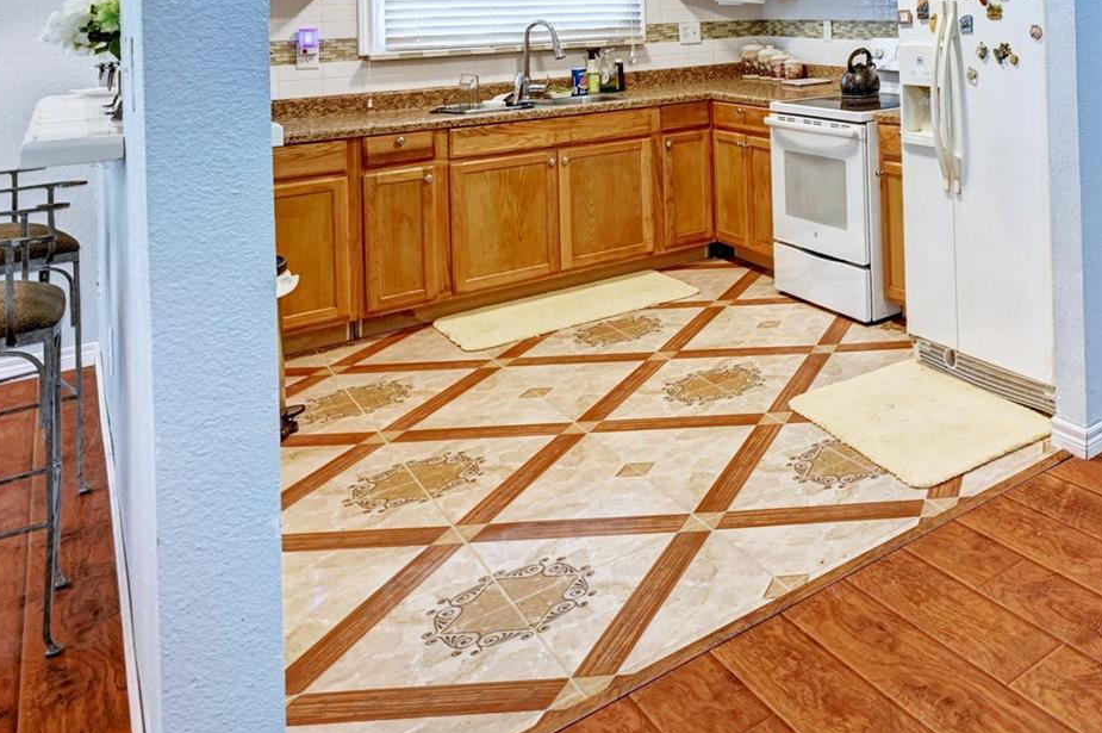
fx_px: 948
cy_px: -14
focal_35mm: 31
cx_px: 1128
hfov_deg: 48.4
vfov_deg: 37.4
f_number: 8
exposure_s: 1/4
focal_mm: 14
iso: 400
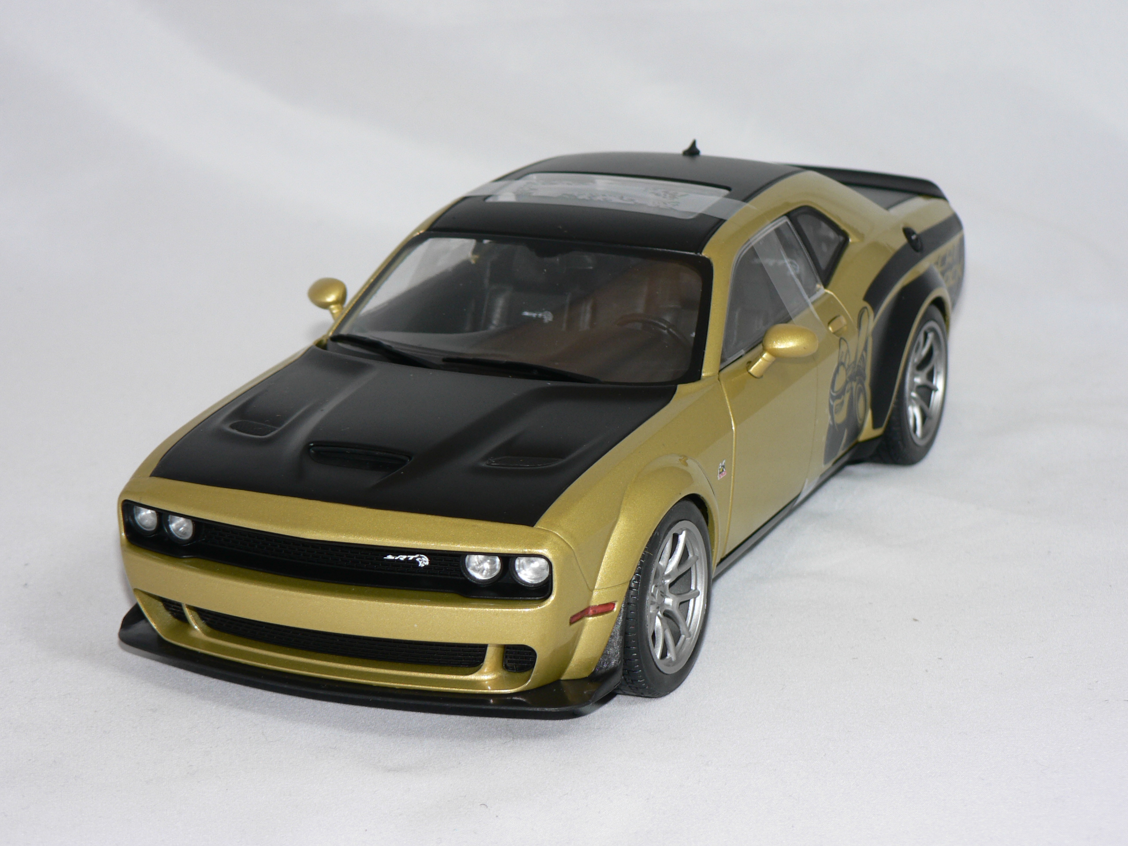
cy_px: 423
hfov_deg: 20.7
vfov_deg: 15.6
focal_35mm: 95
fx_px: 3096
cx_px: 564
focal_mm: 15.8
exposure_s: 1/60
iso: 80
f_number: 3.2
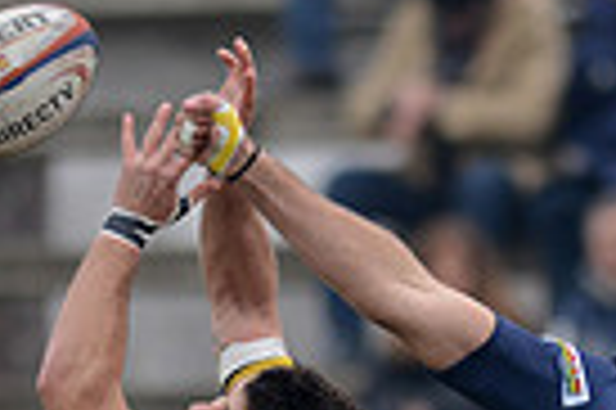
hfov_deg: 1.2
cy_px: 849
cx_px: 688
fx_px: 30404
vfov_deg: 0.8
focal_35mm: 1779
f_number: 4
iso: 800
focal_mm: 420
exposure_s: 1/1000
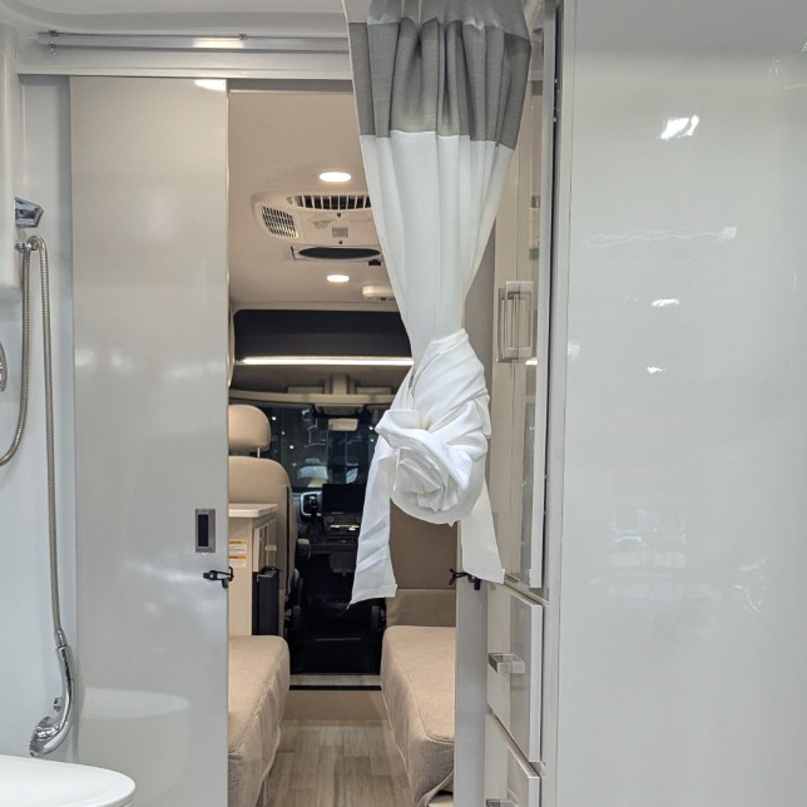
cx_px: 339
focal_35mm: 46
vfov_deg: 35.8
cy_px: 619
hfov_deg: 36.7
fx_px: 1213
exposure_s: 1/216
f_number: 1.85
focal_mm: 6.81
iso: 193
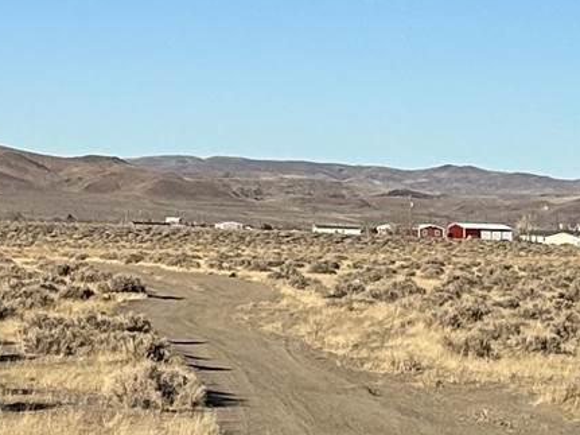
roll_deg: -2.3
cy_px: -275
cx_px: -126
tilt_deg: +8.9
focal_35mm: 171
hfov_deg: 11.3
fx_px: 2864
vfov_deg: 8.4
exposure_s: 1/7042
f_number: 1.78
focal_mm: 6.86
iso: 80
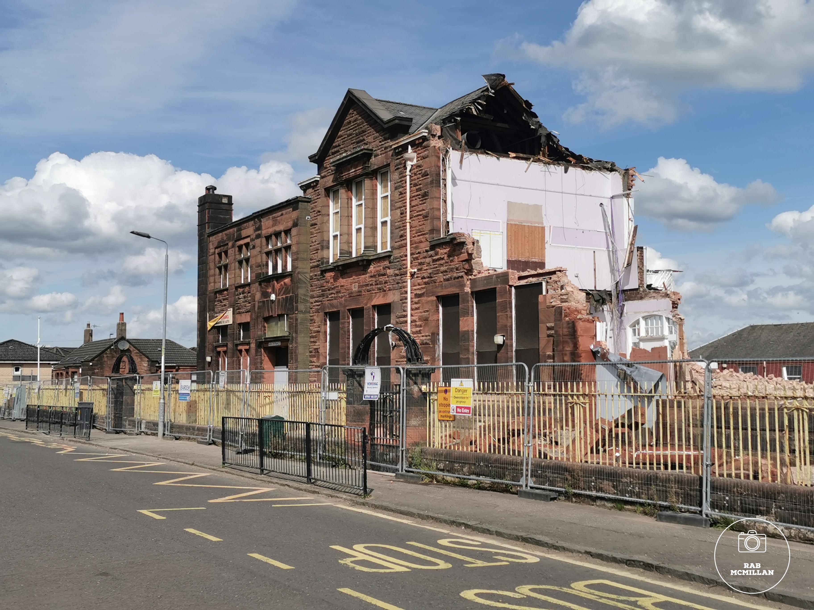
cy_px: 305
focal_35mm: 41
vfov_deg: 35.1
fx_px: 964
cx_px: 407
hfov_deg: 45.8
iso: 50
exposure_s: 1/6061
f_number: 1.6
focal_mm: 5.56
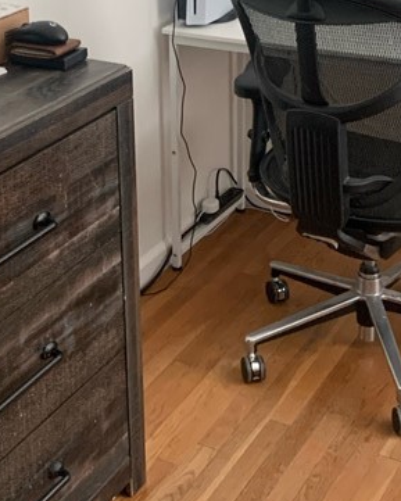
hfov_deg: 21.2
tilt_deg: -20.3
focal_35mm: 72
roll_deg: +1.9
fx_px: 1068
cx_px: 139
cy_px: 121
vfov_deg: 26.1
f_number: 1.8
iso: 125
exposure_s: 1/60
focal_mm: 4.25
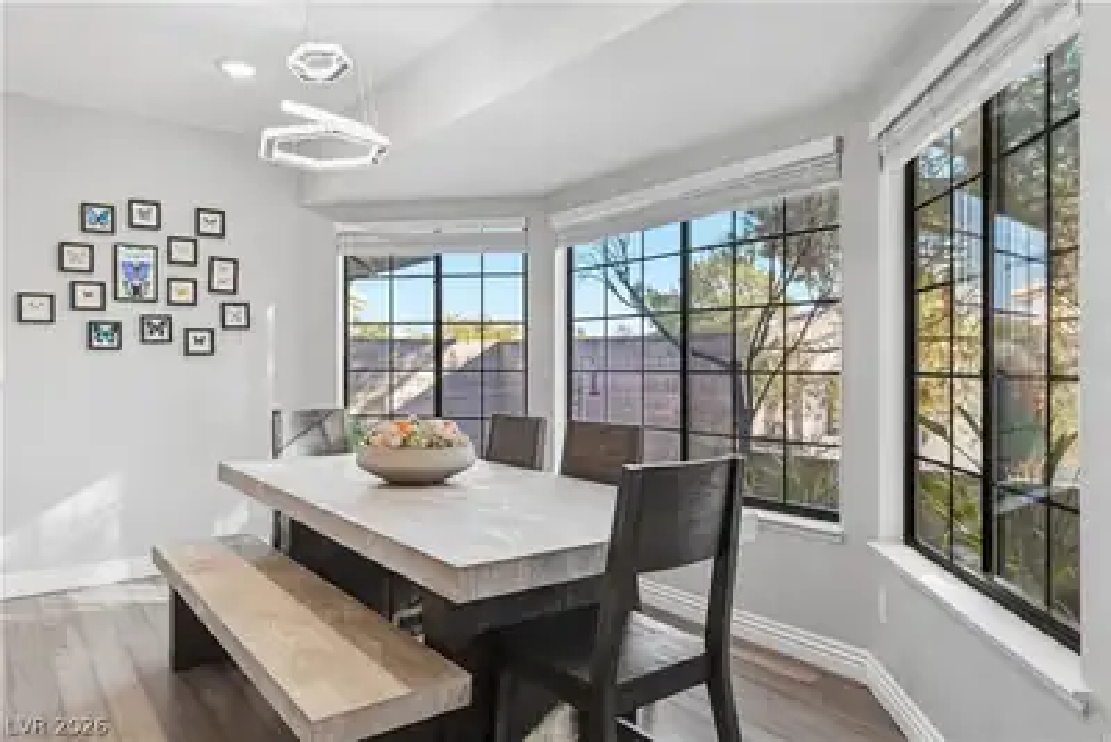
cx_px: 556
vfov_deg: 53.2
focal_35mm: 24
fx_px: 741
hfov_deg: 73.7
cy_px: 371
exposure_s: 1/640
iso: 500
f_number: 9
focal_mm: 24
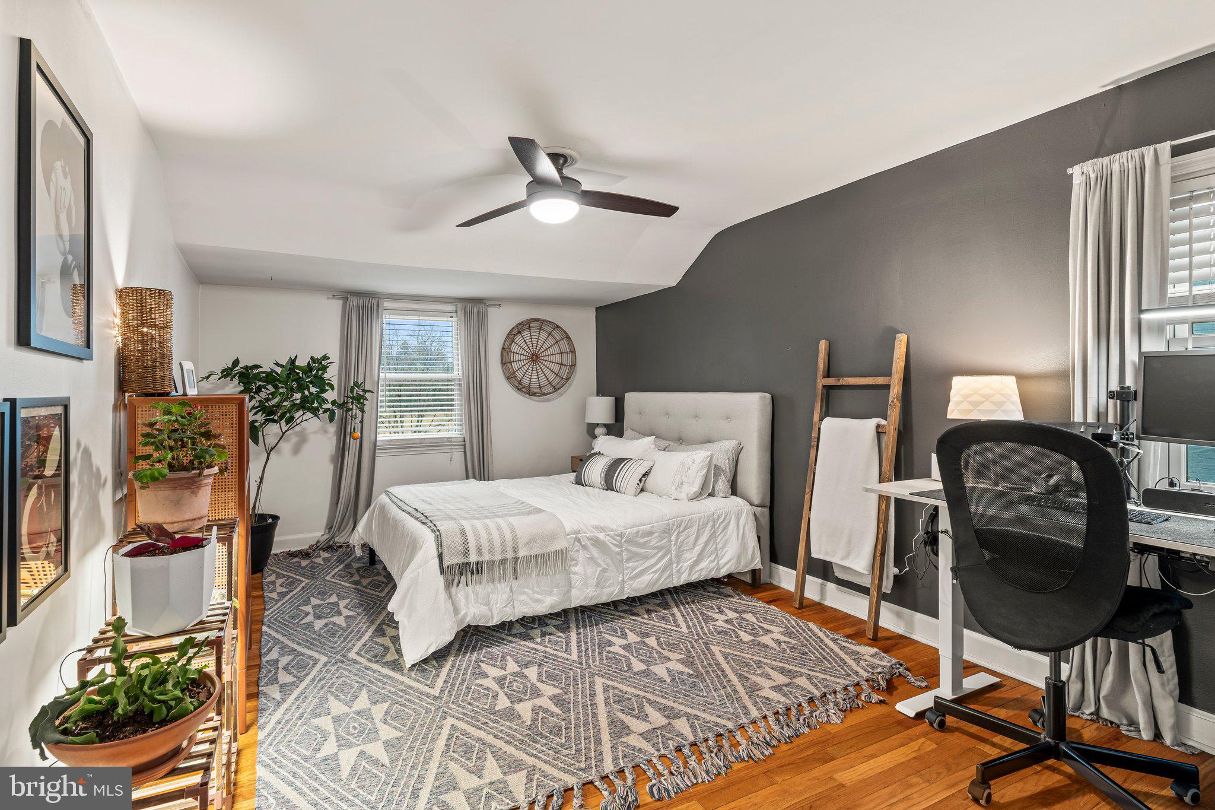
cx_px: 608
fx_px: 540
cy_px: 405
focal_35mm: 16
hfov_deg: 96.7
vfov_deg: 73.7
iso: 250
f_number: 9
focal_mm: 16
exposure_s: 4
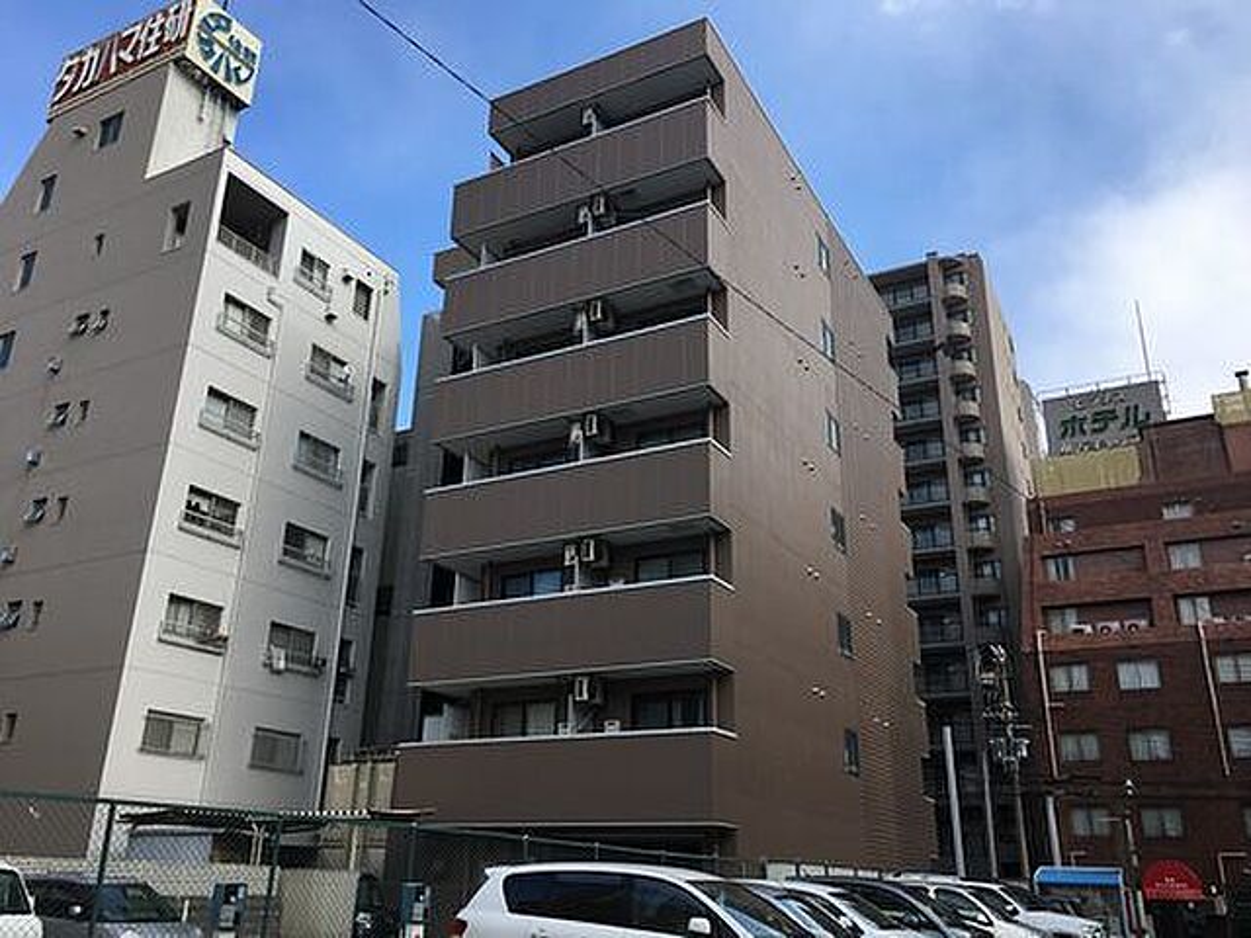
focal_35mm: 29
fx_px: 1048
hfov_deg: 61.7
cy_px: 469
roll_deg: -0.5
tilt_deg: +21.1
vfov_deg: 48.2
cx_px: 626
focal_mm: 4.15
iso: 25
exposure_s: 1/718
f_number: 2.2
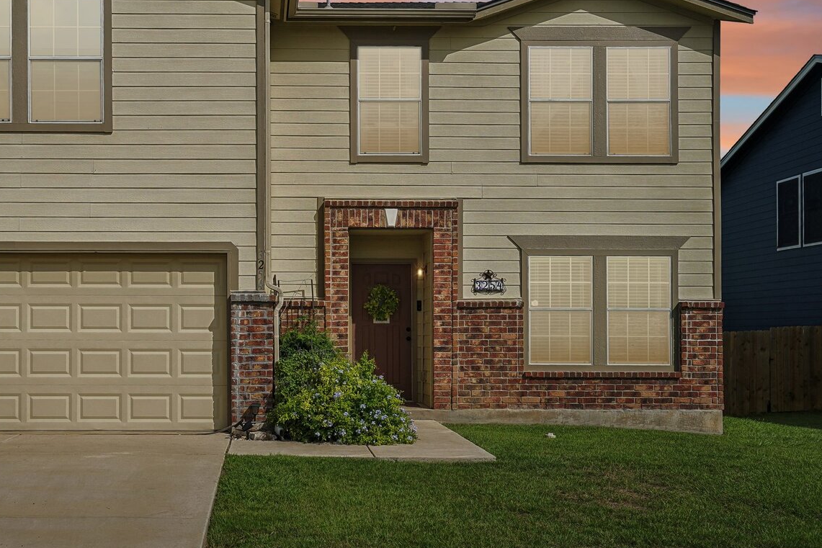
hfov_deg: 43.9
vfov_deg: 30.2
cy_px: 173
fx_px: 1005
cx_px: 274
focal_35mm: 44
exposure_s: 1/800
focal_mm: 31
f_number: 8
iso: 200
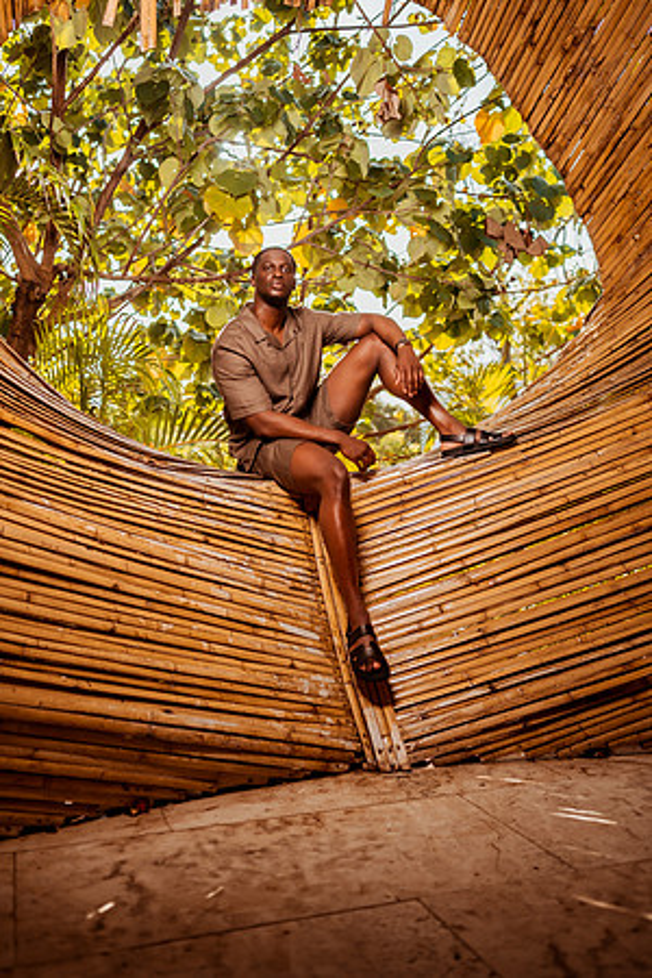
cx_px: 326
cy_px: 489
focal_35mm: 35
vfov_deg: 54.4
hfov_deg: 37.9
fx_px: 951
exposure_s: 1/2500
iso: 125
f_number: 1.8
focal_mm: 35
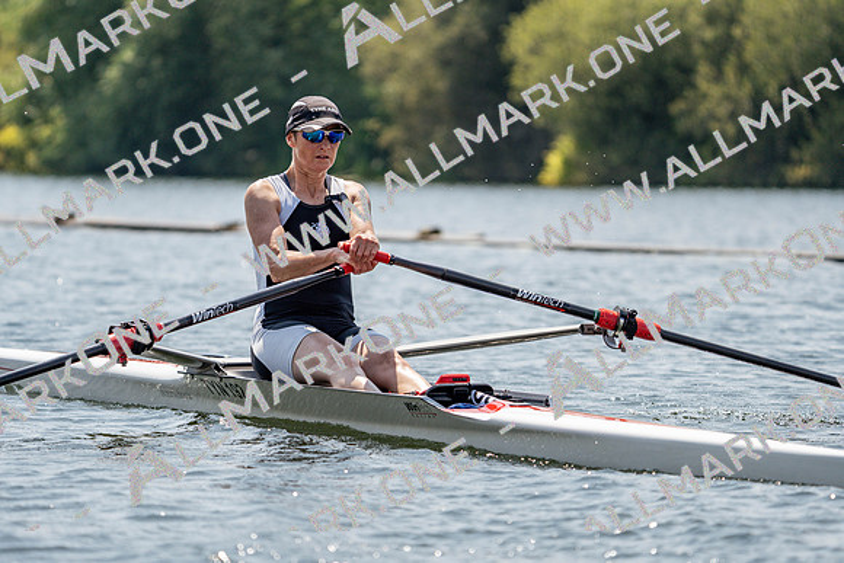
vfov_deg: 5.2
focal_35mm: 266
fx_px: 6237
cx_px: 422
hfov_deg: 7.7
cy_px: 282
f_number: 5.6
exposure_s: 1/1600
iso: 200
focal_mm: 266
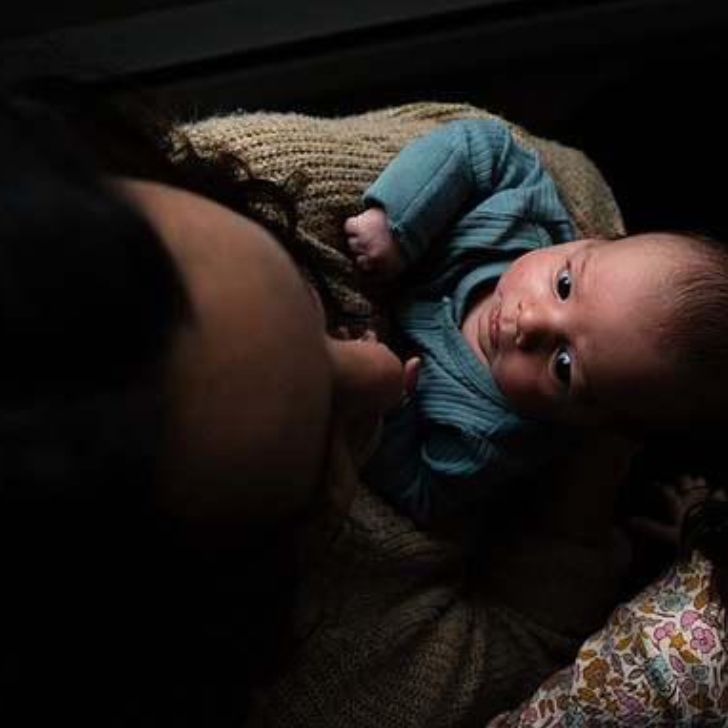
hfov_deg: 50.8
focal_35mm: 31
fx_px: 738
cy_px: 367
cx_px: 526
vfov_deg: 52.5
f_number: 4
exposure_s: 1/200
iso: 800
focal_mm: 24
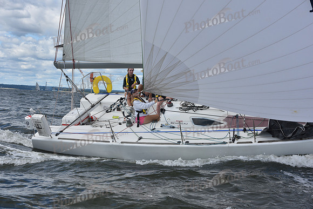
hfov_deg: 28.8
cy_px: 104
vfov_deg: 19.5
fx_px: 609
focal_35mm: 70
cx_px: 156
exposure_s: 1/1000
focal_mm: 70
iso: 250
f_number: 8
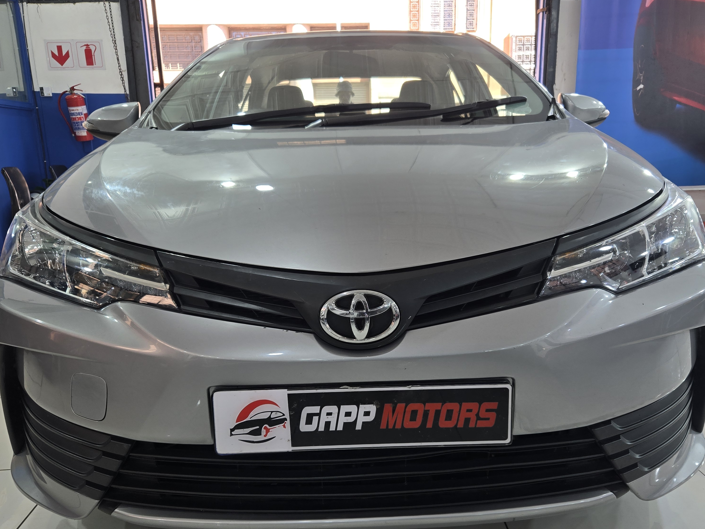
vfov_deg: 45.1
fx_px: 631
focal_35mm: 31
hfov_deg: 58.3
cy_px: 327
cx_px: 371
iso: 40
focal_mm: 5.4
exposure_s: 1/100
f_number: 1.8
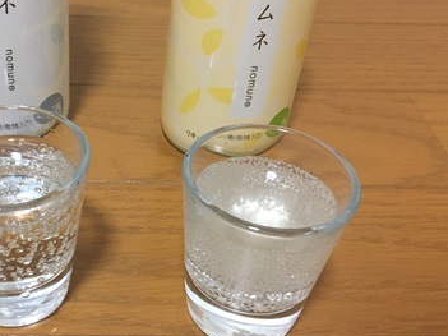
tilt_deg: -39.1
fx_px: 647
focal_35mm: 50
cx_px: 118
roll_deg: -2.5
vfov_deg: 29.1
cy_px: 171
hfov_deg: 37.4
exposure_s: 1/30
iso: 160
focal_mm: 4.15
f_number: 2.2
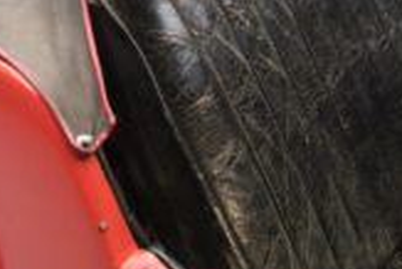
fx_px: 816
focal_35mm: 73
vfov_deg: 18.6
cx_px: 395
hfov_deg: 26.3
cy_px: 72
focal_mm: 31
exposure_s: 1/1.67
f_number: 9
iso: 100
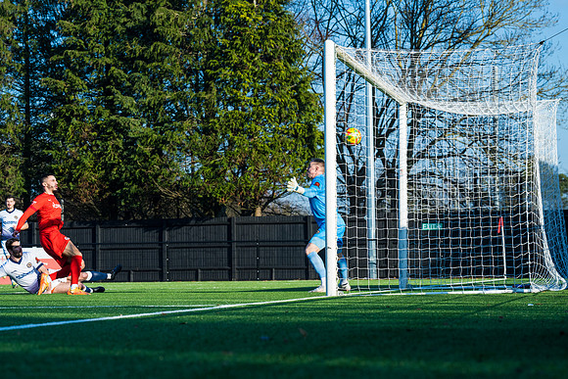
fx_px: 2234
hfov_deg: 14.5
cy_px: 196
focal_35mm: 142
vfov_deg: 9.7
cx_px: 272
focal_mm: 135
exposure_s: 1/1600
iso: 800
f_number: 8
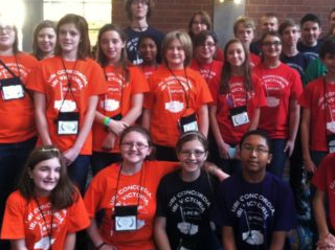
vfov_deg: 32.7
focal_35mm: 44
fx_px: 425
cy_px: 98
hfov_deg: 42.9
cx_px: 193
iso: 250
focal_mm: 3.85
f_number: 2.8
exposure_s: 1/15
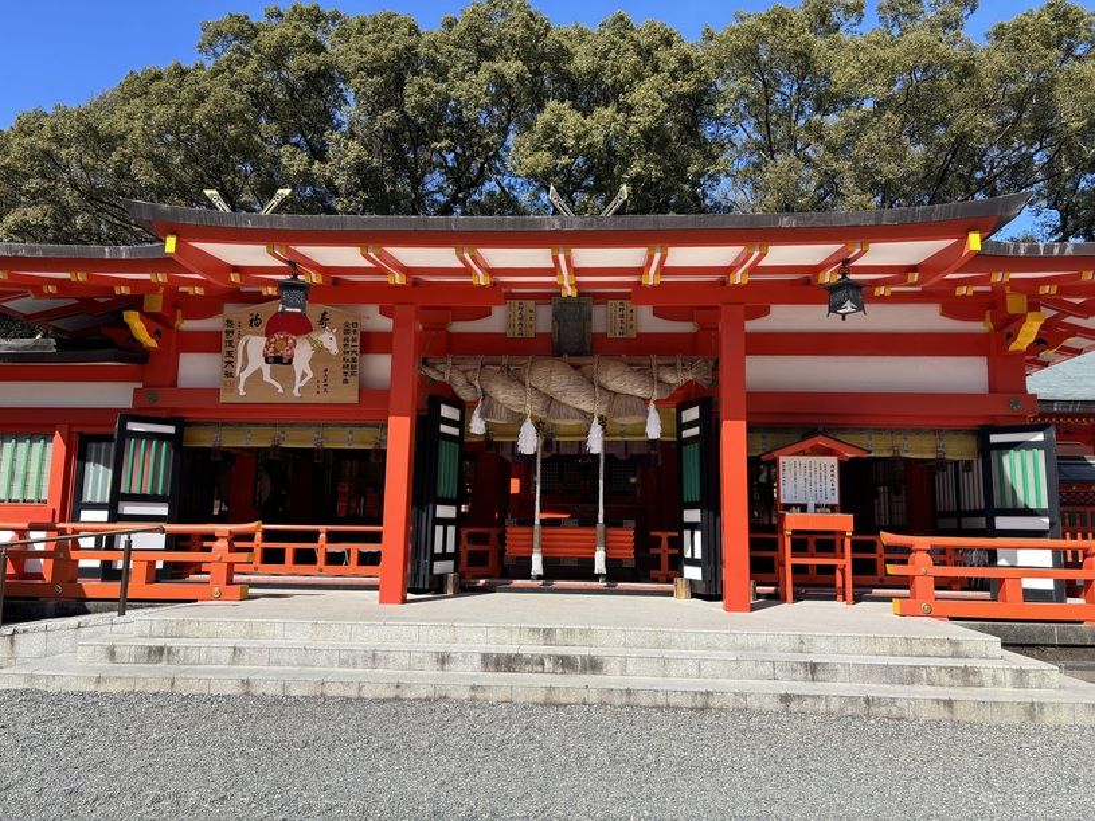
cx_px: 548
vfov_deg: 53.1
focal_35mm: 26
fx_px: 822
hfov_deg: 67.3
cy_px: 410
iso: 50
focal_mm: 5.96
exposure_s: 1/2451
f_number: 1.6
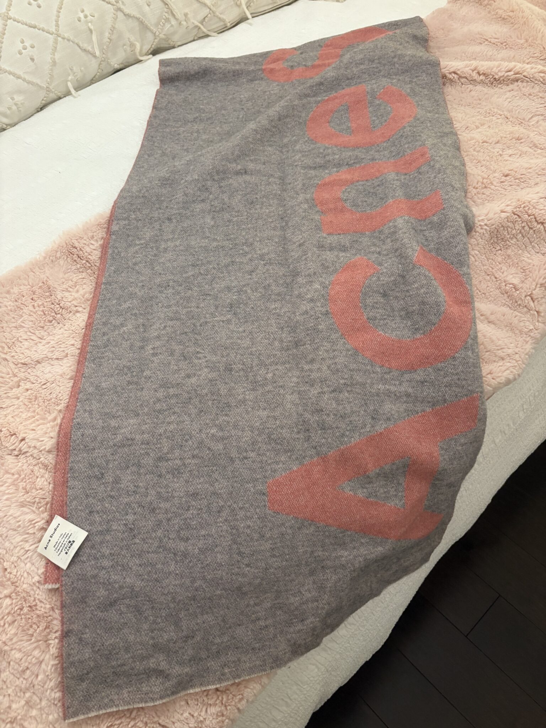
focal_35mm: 26
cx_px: 273
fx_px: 547
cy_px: 364
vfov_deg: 67.3
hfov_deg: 53.1
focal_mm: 5.96
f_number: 1.6
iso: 250
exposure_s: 1/60
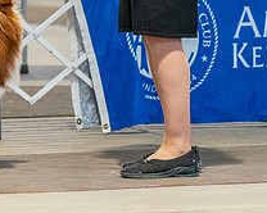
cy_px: -31
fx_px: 4737
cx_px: -22
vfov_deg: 2.6
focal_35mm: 600
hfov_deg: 3.2
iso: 6400
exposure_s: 1/250
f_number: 3.5
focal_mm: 197
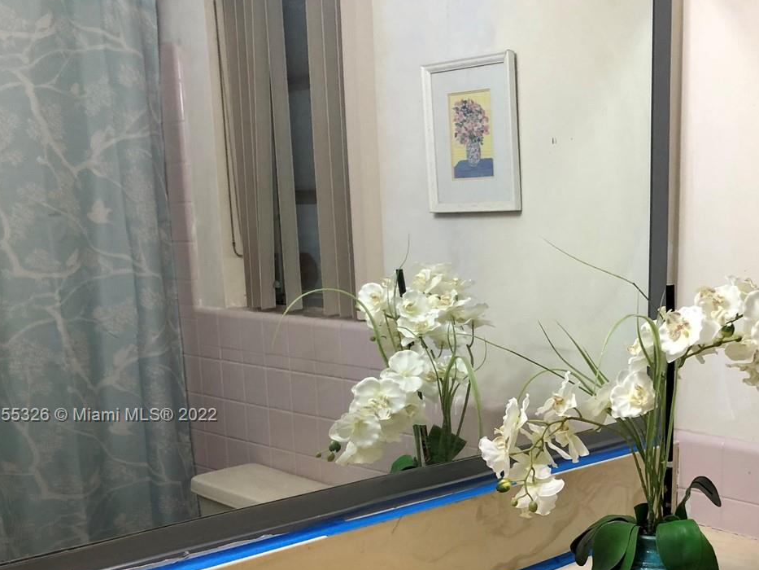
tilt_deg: -10.0
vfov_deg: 29.9
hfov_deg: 38.2
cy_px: 416
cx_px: 608
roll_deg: -0.4
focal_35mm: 48
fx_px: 1053
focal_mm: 3.99
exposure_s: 1/30
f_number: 1.8
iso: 40
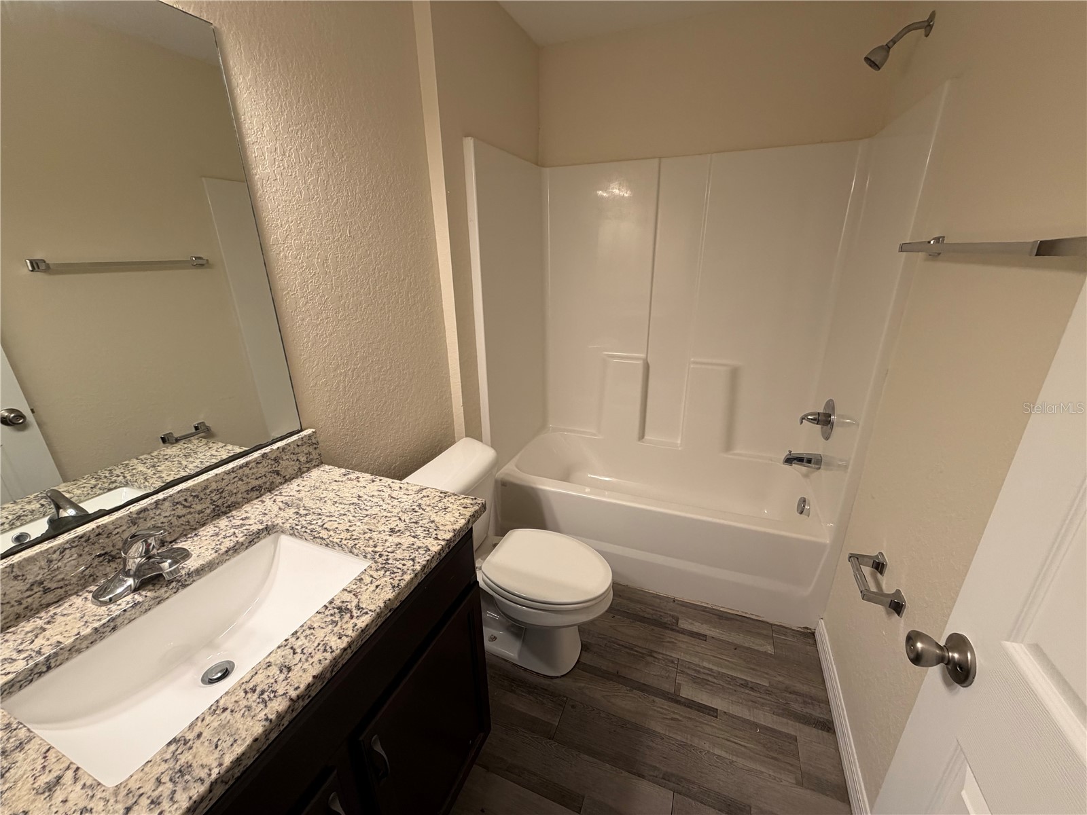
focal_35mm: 14
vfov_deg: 85.7
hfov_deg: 102.1
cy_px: 408
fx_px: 440
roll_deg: +1.7
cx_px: 544
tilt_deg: -20.6
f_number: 2.2
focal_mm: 2.22
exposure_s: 1/120
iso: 160
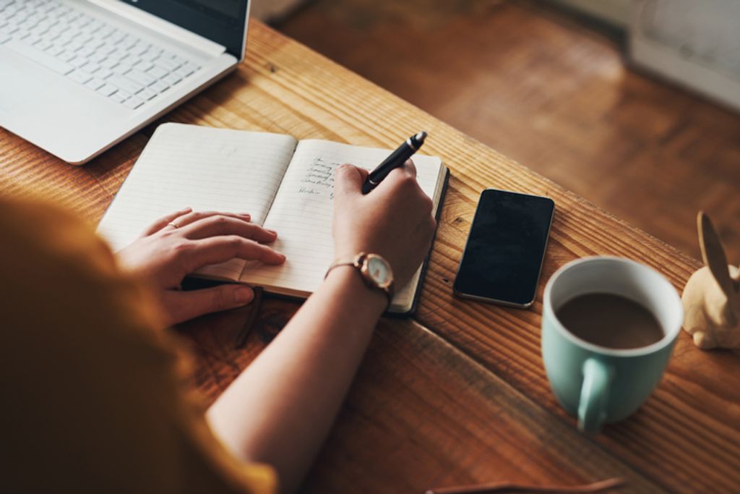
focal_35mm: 50
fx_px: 1028
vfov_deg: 27.0
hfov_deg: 39.6
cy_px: 247
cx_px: 370
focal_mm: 50
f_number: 2.2
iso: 125
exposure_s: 1/500
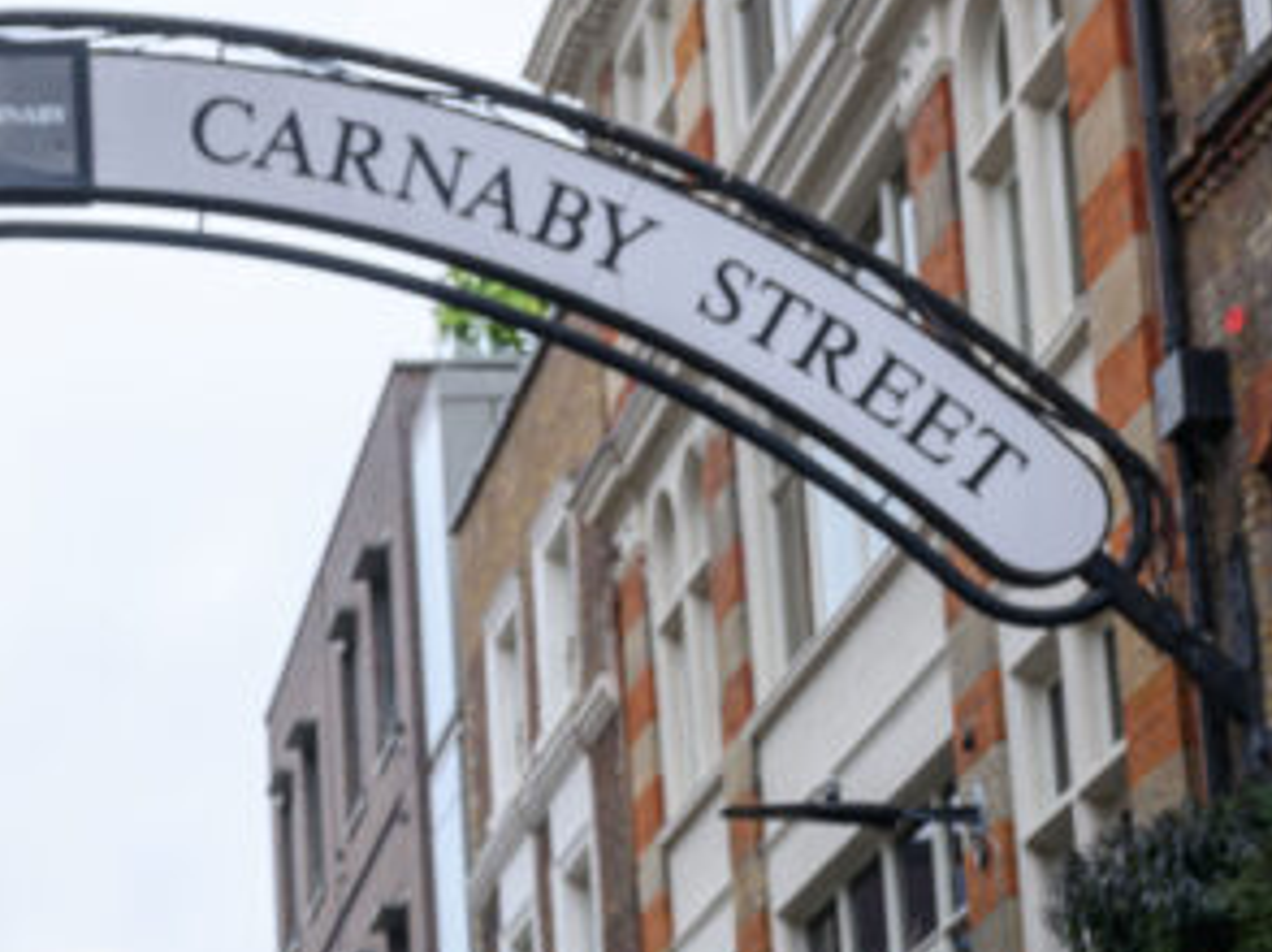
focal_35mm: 114
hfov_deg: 16.9
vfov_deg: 12.7
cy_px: 1060
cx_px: 9
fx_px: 4186
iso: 200
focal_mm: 40
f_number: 5.6
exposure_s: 1/160
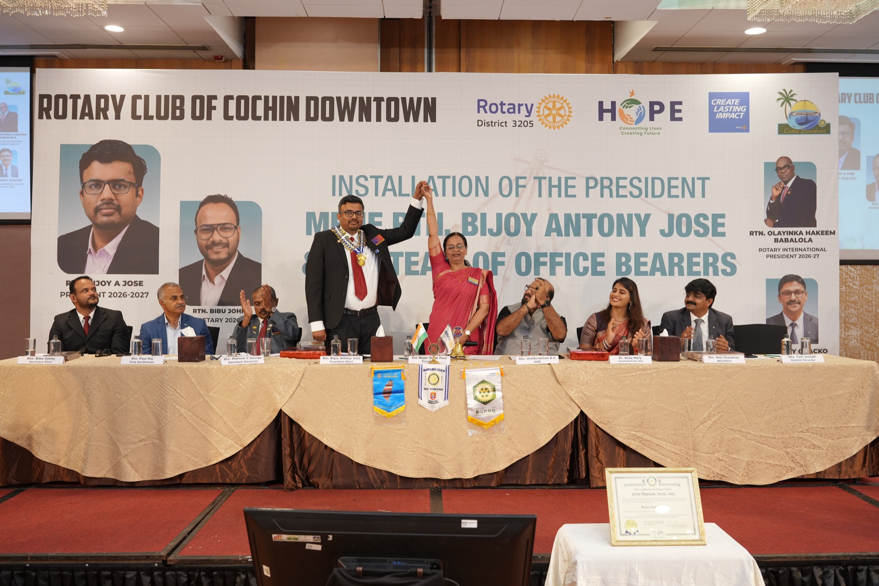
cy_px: 293
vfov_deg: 37.8
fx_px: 854
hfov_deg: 54.4
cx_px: 440
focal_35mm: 35
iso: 1000
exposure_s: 1/160
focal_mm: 35
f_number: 3.2
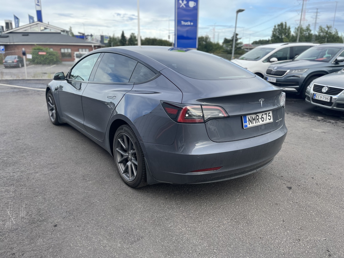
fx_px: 258
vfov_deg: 53.1
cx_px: 172
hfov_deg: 67.3
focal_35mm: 26
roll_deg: -0.3
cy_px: 129
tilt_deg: -17.8
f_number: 1.6
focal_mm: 5.1
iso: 50
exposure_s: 1/827
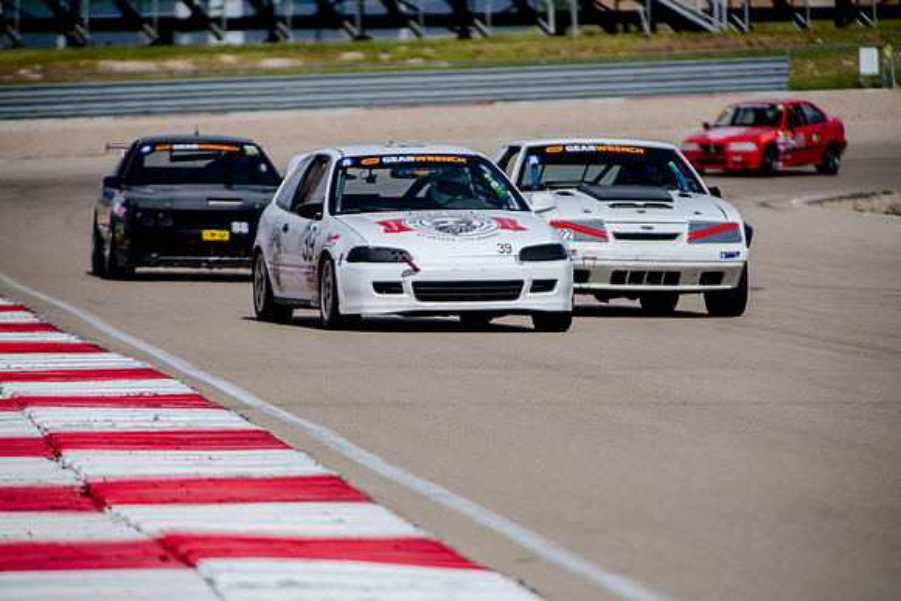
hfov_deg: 5.1
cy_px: 300
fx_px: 10167
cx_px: 450
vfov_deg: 3.4
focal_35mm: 406
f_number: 5.6
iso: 64
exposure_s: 1/640
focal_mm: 400
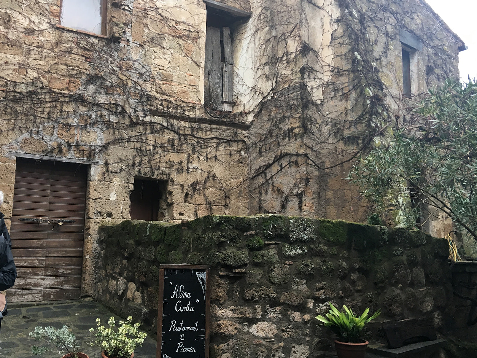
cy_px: 171
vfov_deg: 38.7
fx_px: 510
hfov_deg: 50.0
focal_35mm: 37
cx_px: 211
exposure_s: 1/33
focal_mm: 4.15
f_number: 2.2
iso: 32
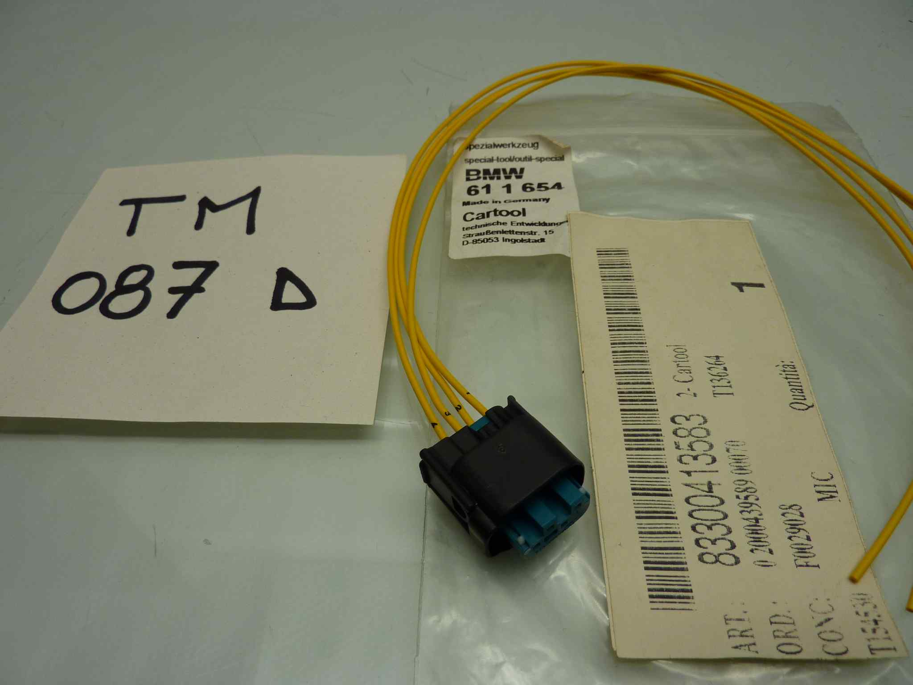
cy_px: 342
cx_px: 456
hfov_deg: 69.4
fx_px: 659
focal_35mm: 25
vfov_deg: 54.9
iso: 80
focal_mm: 4.1
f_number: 3.3
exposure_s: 1/50
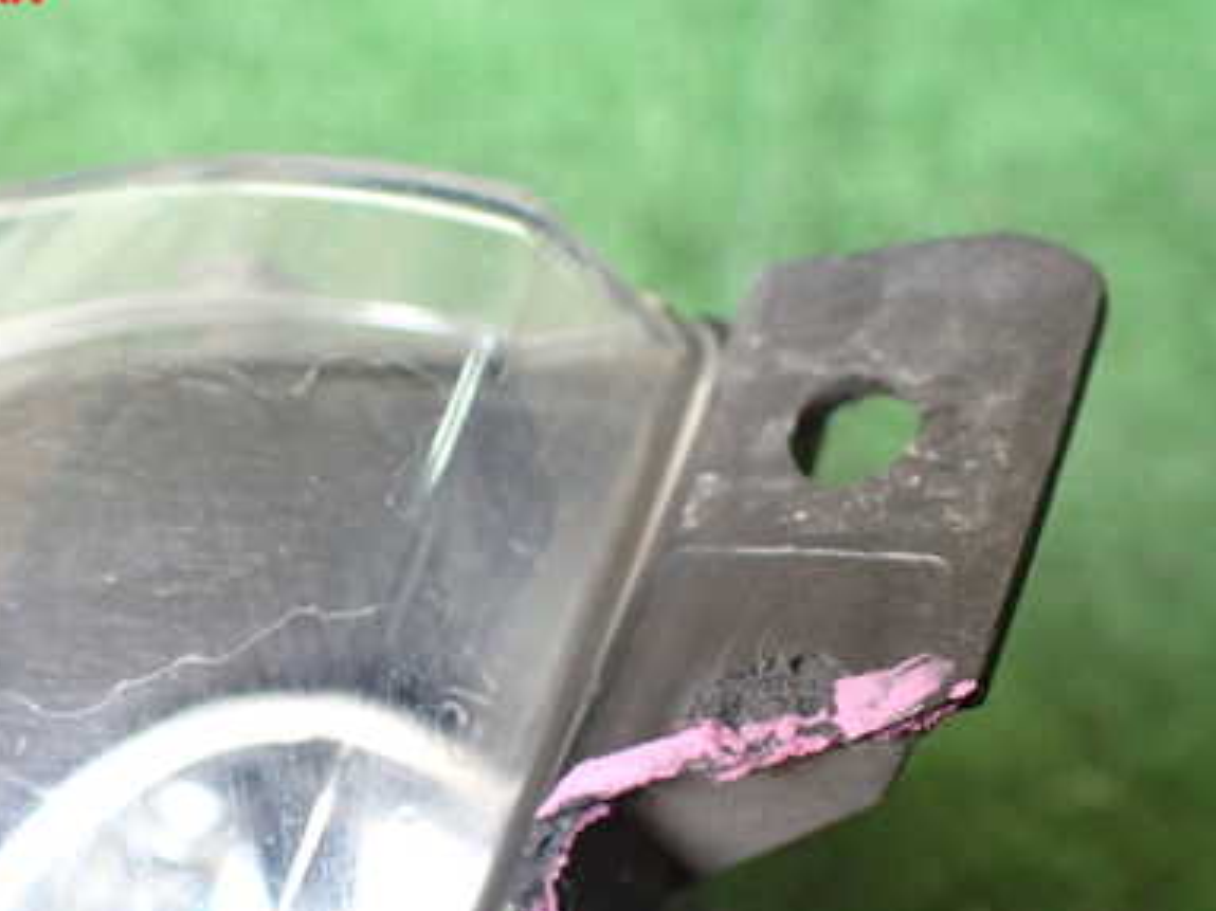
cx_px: 419
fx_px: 1651
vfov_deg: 30.5
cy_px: 657
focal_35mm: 47
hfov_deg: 40.0
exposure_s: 1/125
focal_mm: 5.4
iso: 400
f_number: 2.3
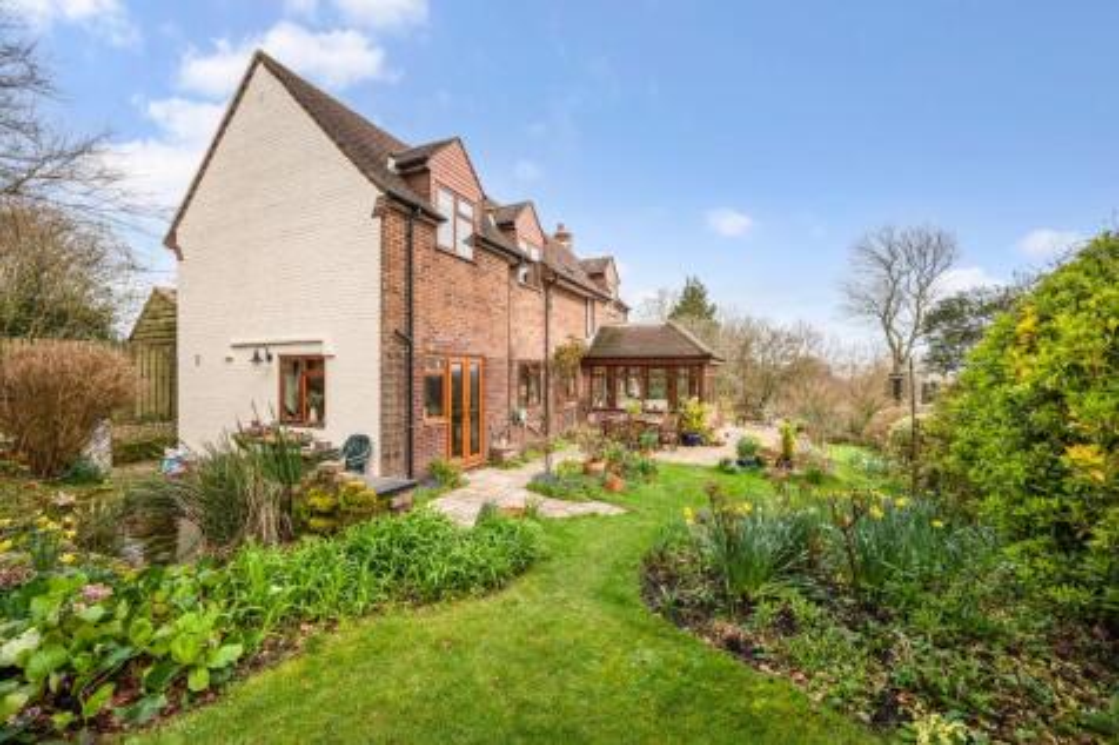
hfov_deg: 104.3
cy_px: 372
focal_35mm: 14
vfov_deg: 81.2
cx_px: 560
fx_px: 435
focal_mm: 14
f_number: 7.1
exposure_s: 1/400
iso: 200
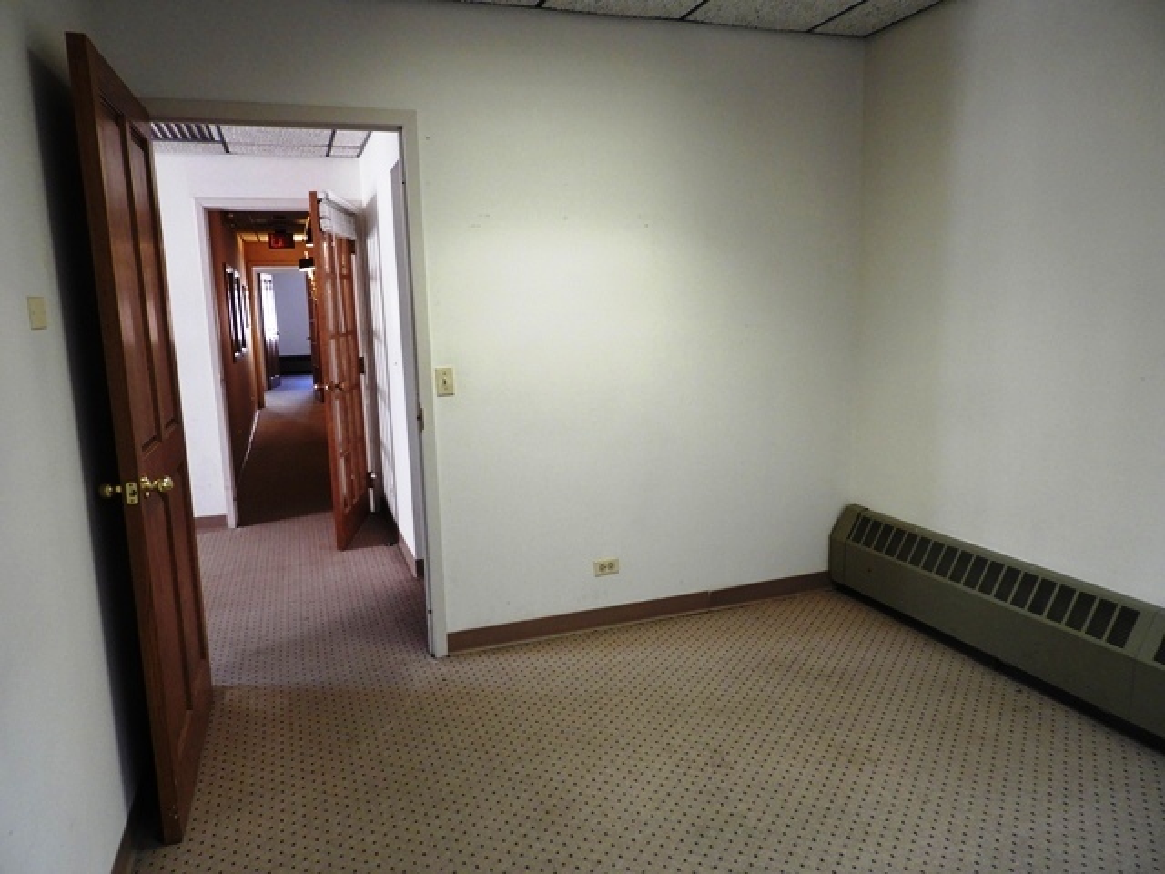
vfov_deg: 56.8
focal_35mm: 24
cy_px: 437
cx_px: 582
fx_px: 808
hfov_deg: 71.6
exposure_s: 1/30
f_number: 3.3
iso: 280
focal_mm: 4.3
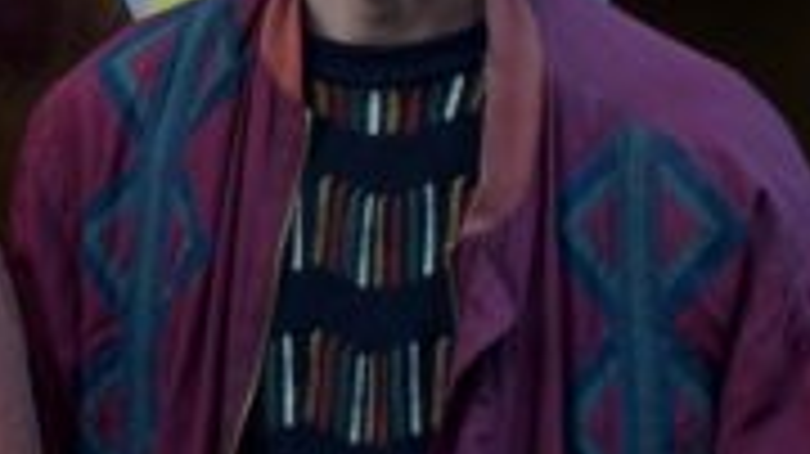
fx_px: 2984
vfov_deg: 8.6
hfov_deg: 13.9
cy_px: -43
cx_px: -621
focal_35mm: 139
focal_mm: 31
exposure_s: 1/60
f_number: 6.3
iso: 1600
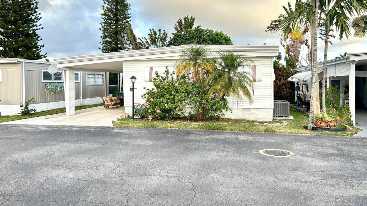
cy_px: 83
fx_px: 282
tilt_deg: -0.7
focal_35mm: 29
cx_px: 180
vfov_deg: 40.0
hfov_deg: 66.1
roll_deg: -0.1
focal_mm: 5.7
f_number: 1.5
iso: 50
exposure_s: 1/347
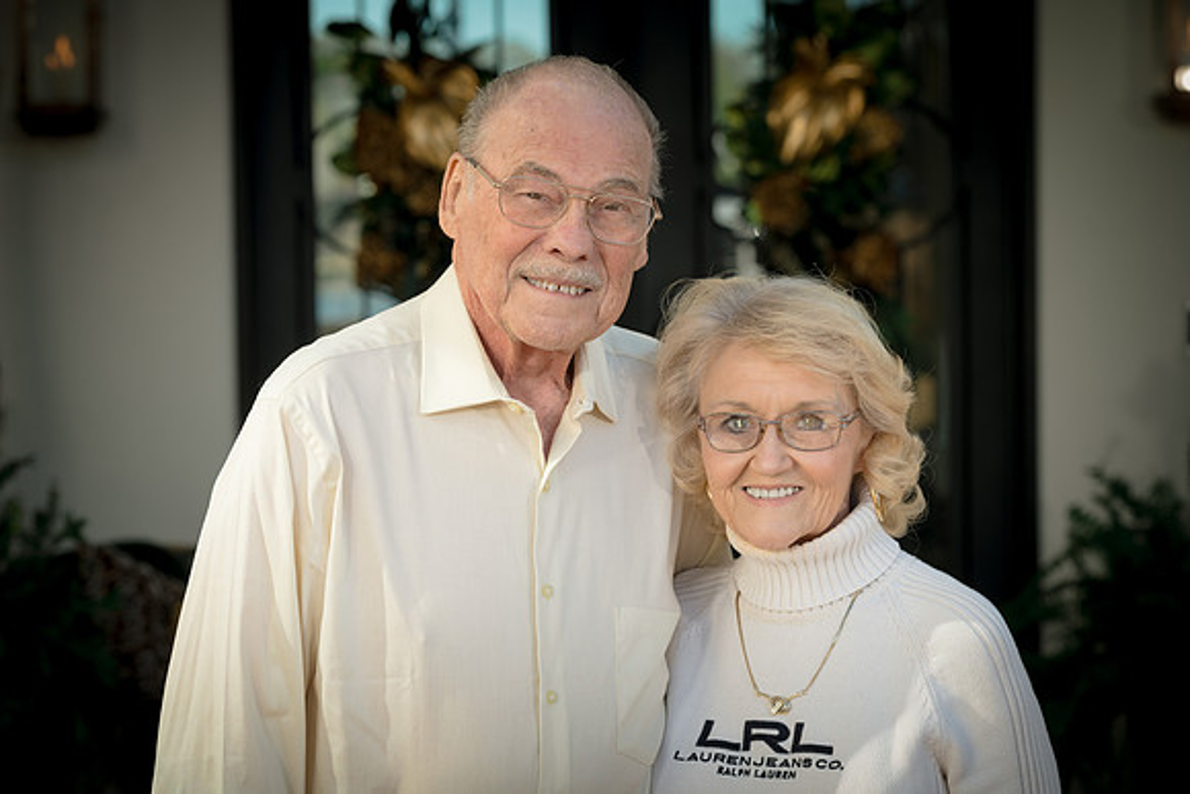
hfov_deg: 18.3
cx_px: 595
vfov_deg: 12.2
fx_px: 3703
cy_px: 397
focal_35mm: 112
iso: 160
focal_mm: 112
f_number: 7.1
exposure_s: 1/250
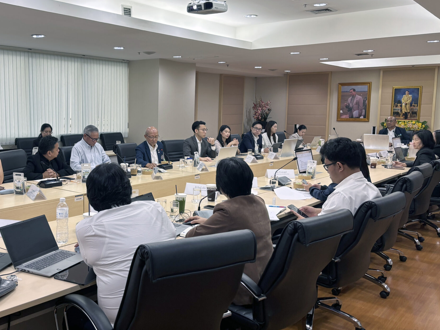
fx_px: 458
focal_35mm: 36
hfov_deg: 50.2
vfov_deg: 39.7
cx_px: 136
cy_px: 159
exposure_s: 1/50
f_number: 1.6
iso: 80
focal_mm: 5.96
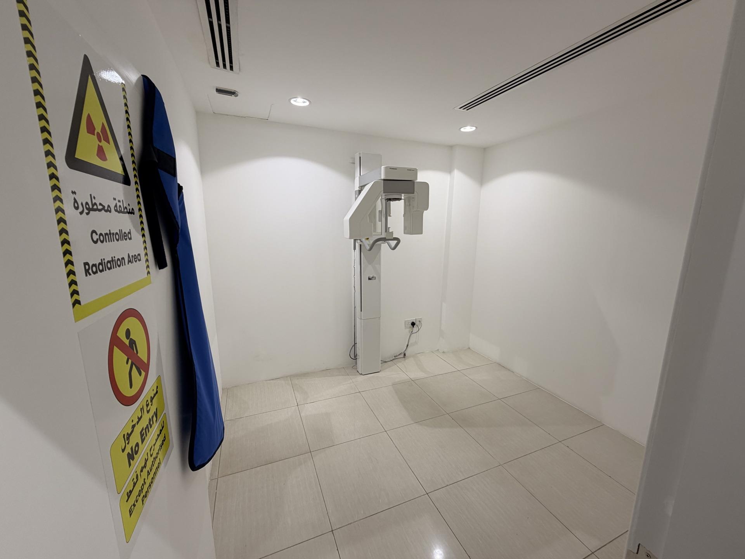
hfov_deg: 102.1
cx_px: 372
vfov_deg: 85.7
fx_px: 301
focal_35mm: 14
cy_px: 280
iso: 64
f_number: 2.2
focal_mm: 2.22
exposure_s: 1/100
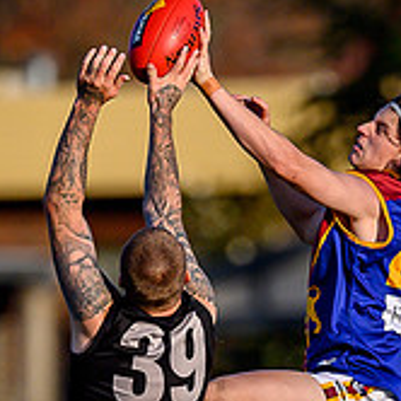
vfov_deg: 0.7
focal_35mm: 2651
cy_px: 387
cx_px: 184
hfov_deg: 0.7
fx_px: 34744
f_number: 4
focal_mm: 500
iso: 320
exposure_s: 1/3200
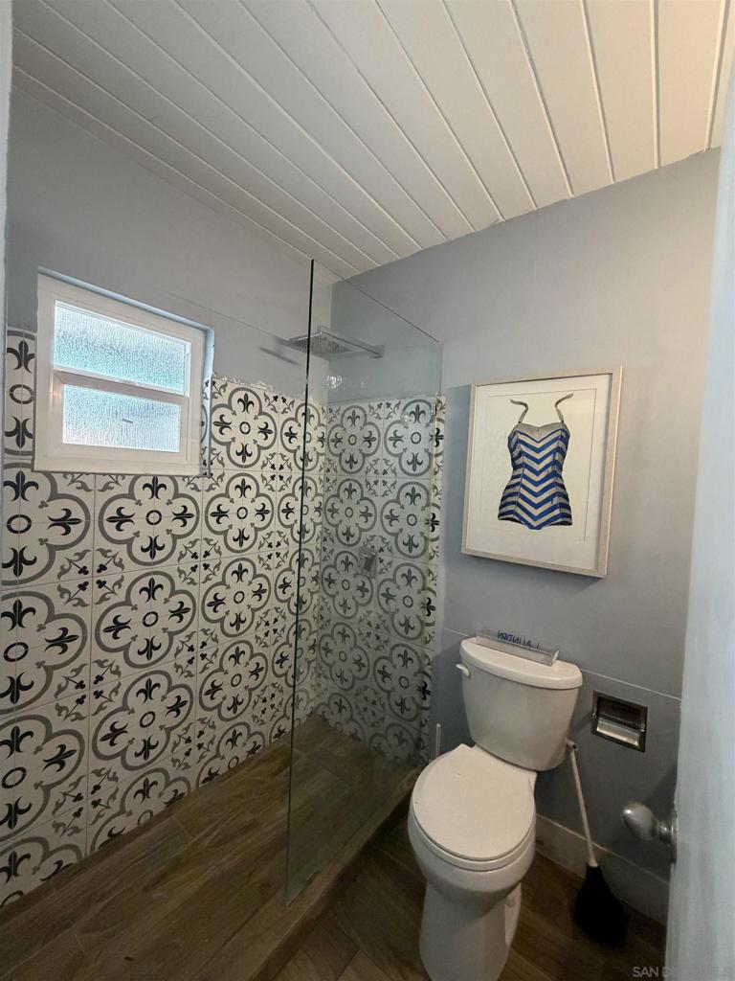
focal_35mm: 14
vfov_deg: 102.1
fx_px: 396
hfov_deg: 85.7
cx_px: 368
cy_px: 490
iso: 500
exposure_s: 1/60
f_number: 2.2
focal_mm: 2.22
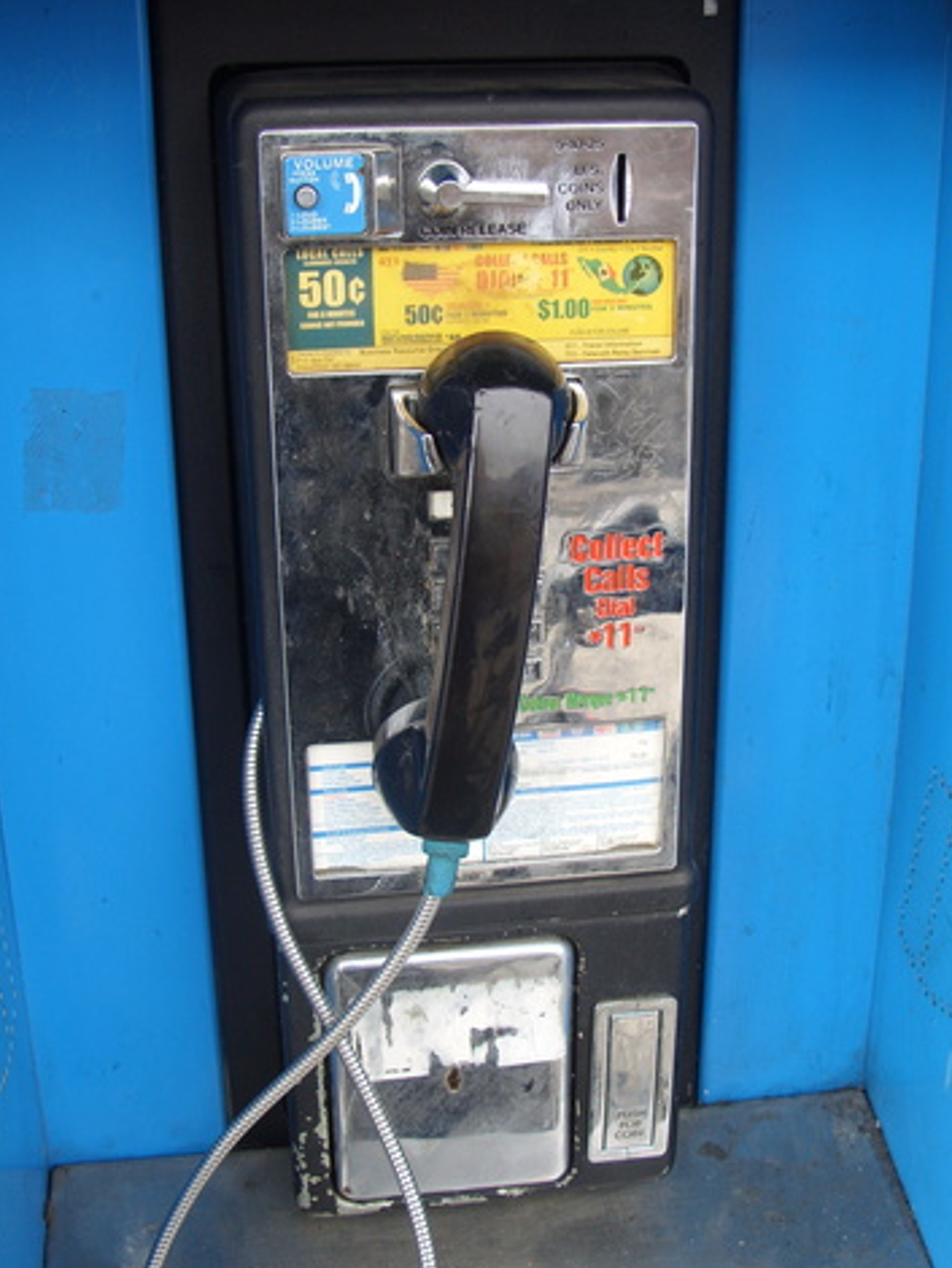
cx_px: 500
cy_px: 572
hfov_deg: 30.3
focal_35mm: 48
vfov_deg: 39.6
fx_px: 1759
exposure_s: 1/84
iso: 50
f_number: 2.8
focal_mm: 7.8
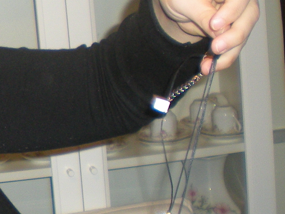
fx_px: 1021
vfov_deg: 11.9
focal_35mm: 124
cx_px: -155
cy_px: 60
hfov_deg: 14.7
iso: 153
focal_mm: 6.3
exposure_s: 1/60
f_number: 3.1
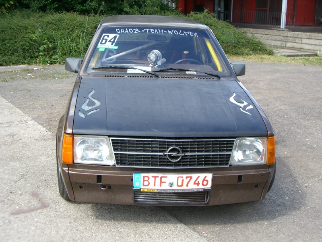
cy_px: 121
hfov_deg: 40.4
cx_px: 161
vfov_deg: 30.9
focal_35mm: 47
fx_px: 437
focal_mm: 7.6
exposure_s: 1/250
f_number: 3
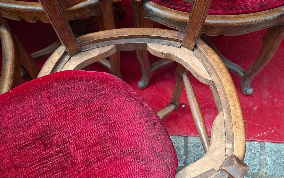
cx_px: 143
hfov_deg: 58.2
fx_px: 255
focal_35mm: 33
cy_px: 124
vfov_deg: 37.7
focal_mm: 5.54
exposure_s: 1/100
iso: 125
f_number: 1.8
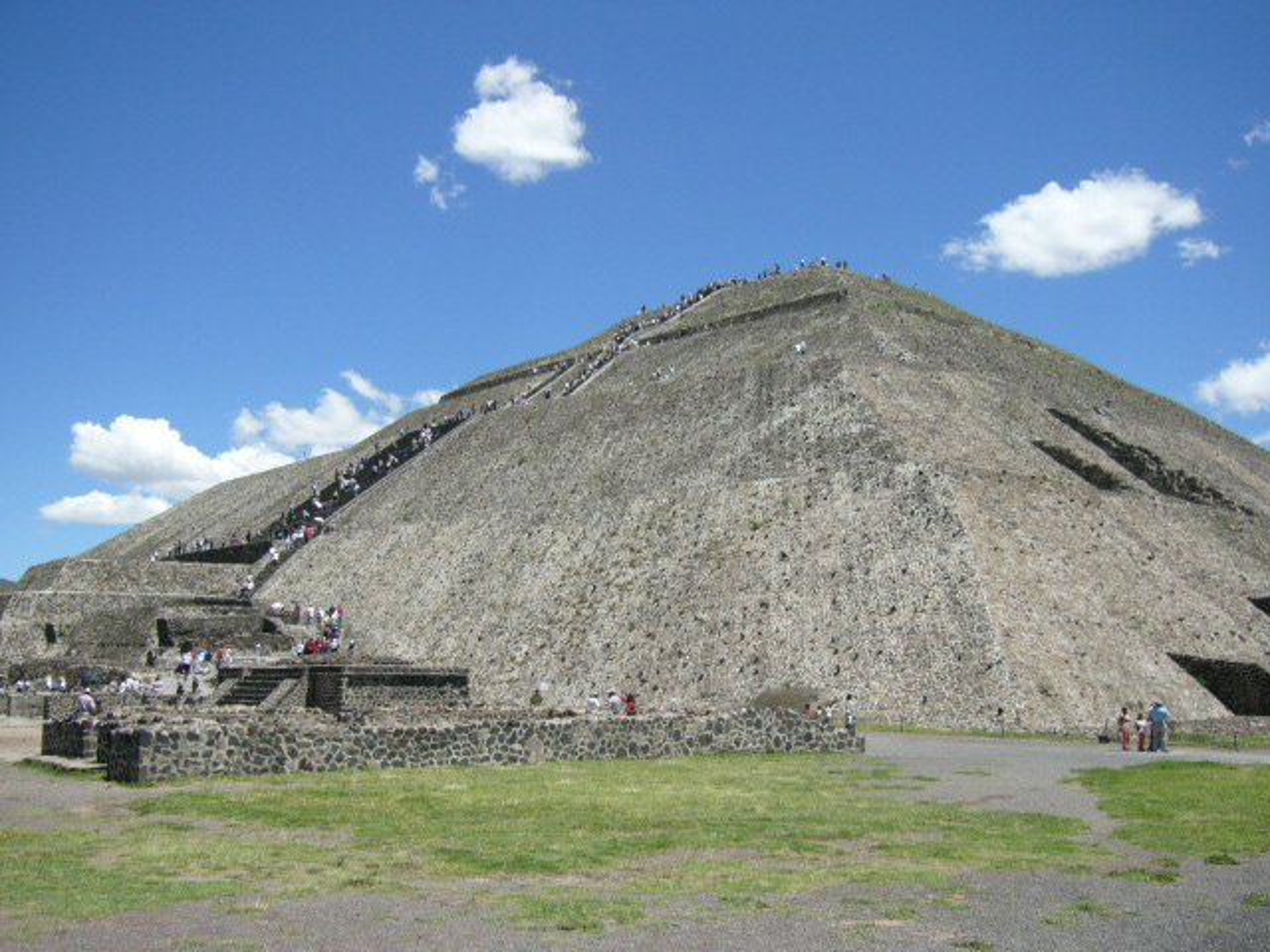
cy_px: 476
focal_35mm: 35
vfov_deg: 40.7
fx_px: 1284
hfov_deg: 52.6
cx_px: 635
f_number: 8
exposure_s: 1/160
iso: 50
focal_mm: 5.8
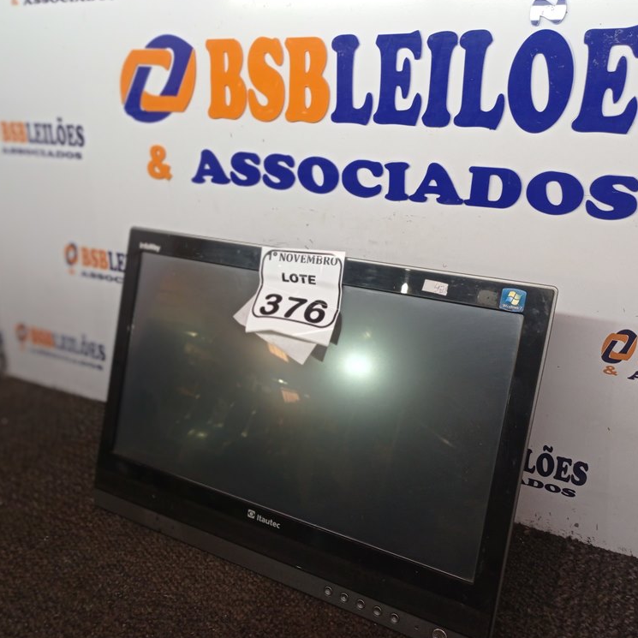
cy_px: 317
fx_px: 709
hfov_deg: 48.3
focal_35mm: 34
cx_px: 270
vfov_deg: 48.5
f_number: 1.79
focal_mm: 4.7
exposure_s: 1/60
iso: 128
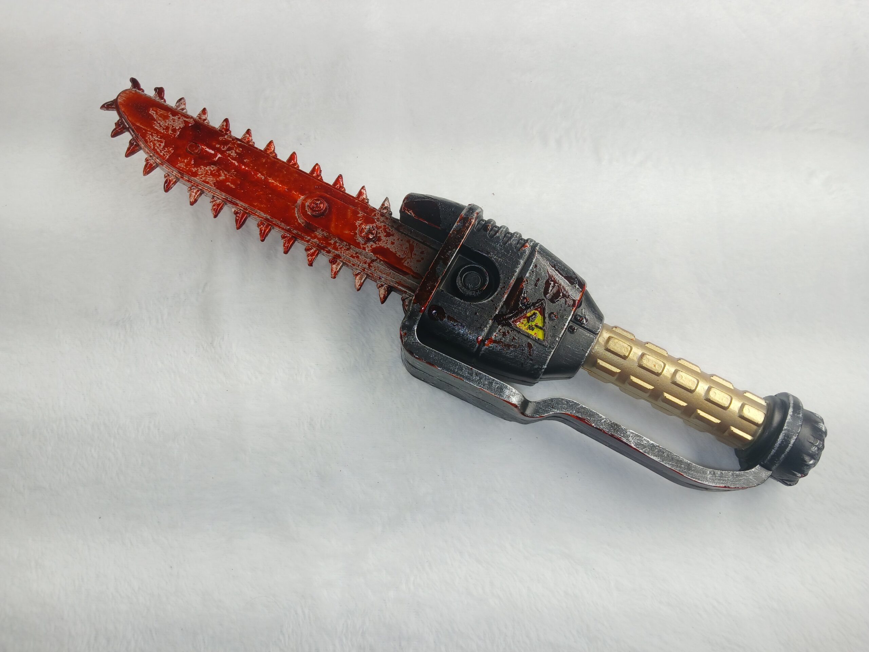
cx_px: 434
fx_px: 653
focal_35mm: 26
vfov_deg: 53.1
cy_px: 326
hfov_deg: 67.3
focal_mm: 3.98
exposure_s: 1/100
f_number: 1.8
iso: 25
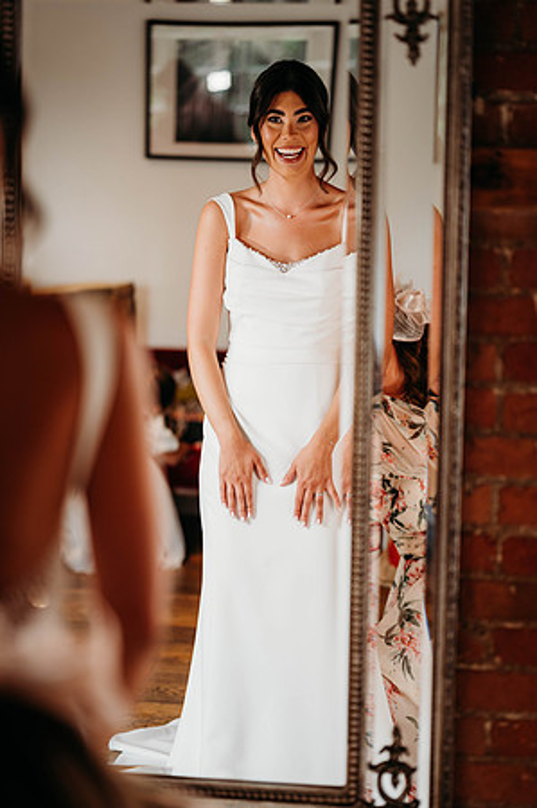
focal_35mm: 85
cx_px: 268
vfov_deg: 23.9
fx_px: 1906
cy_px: 404
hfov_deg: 16.0
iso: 180
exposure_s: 1/200
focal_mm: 85
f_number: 1.8
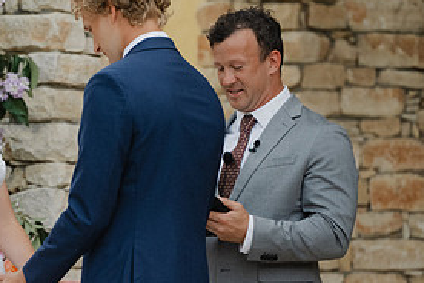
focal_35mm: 421
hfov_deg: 4.9
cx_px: 111
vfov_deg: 3.3
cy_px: 239
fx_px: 4958
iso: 500
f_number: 2.8
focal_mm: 200
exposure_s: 1/2000
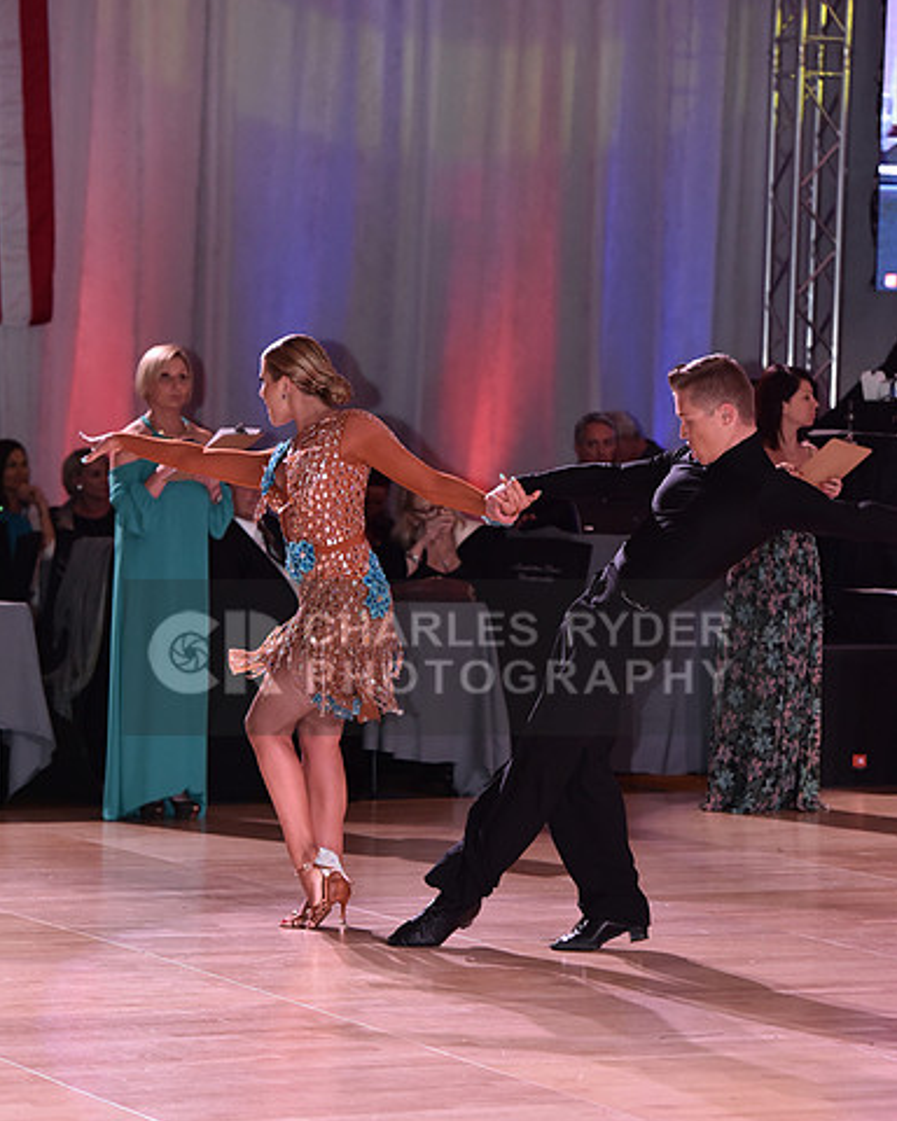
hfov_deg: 10.1
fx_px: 5077
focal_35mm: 153
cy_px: 659
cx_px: 447
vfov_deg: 12.6
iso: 1600
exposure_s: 1/250
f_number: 4.5
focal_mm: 135
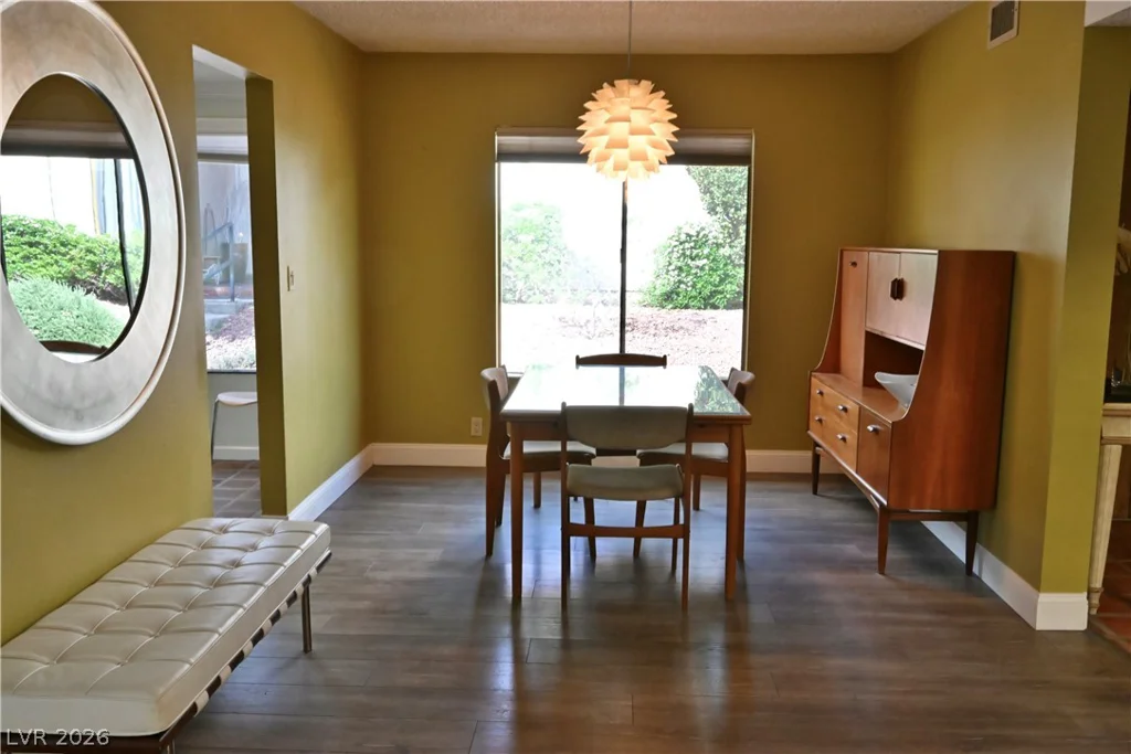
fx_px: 943
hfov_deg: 61.9
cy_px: 377
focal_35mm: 30
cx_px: 566
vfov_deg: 43.6
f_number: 22
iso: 12800
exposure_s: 1/60
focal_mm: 30
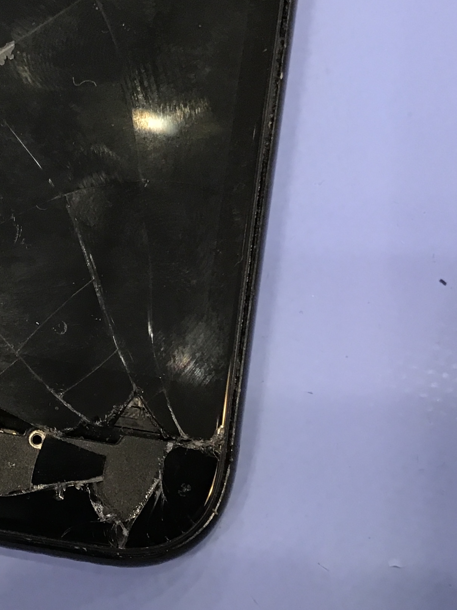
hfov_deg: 22.4
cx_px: 5
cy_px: 323
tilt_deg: -78.7
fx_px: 1109
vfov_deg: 30.7
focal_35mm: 63
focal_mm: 3.3
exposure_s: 1/30
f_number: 2.4
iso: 80
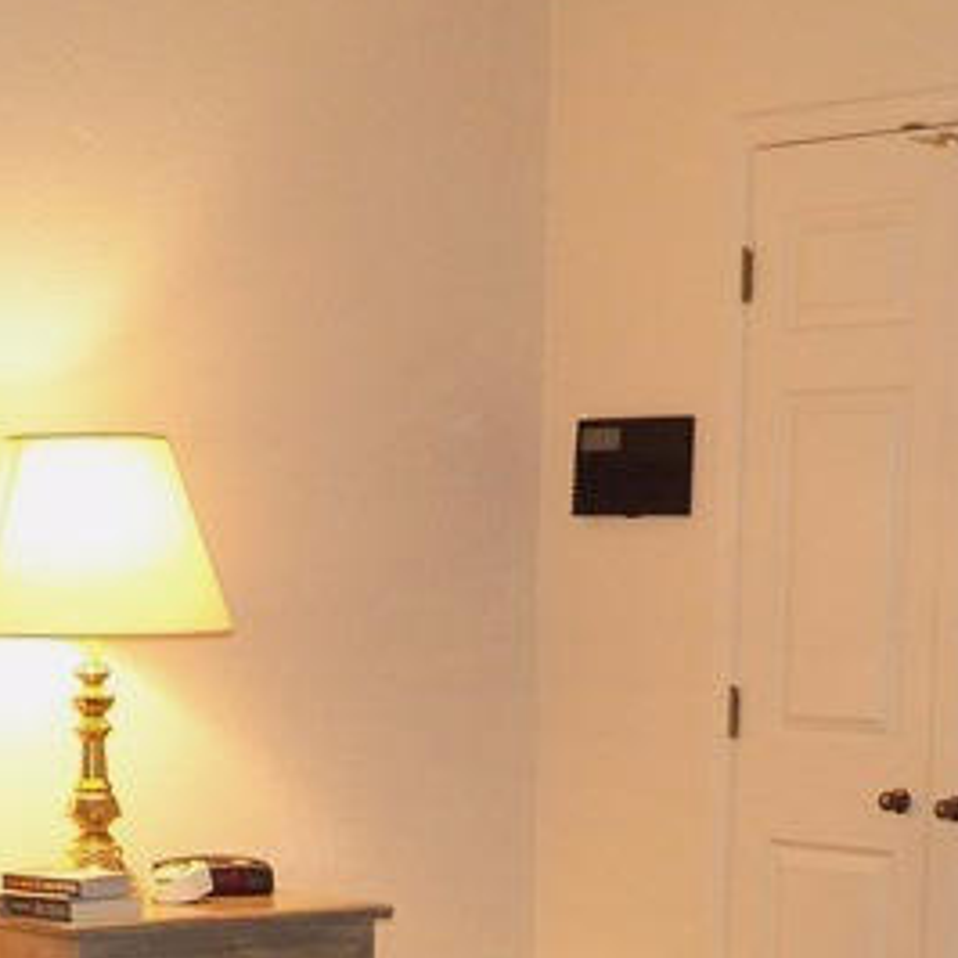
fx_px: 2912
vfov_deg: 17.8
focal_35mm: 93
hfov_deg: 18.7
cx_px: 468
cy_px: 1131
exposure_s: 1/40
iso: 125
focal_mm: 4.9
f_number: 2.8
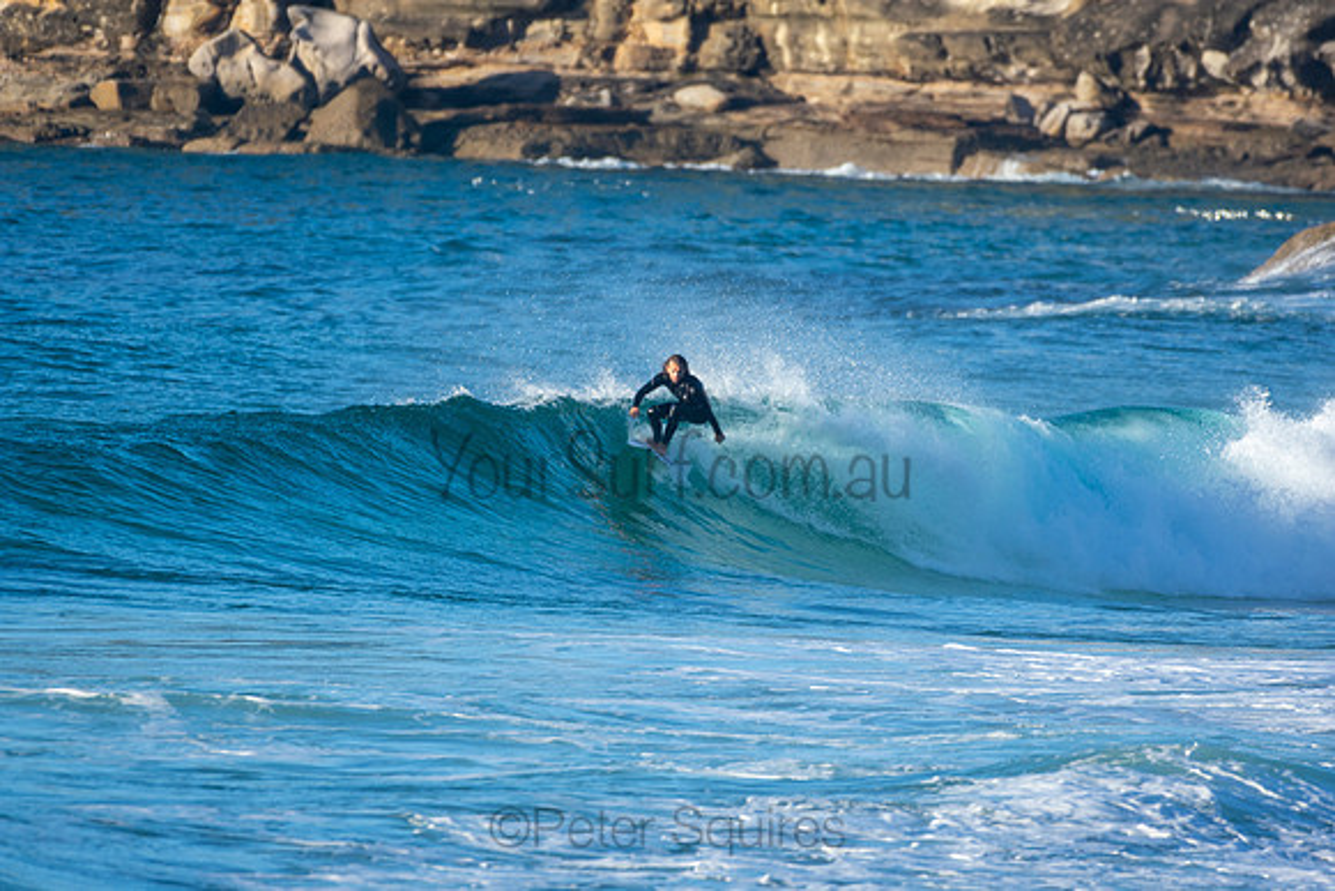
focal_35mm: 750
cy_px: 446
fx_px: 27818
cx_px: 668
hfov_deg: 2.7
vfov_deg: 1.8
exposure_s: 1/640
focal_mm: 500
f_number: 5.6
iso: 180
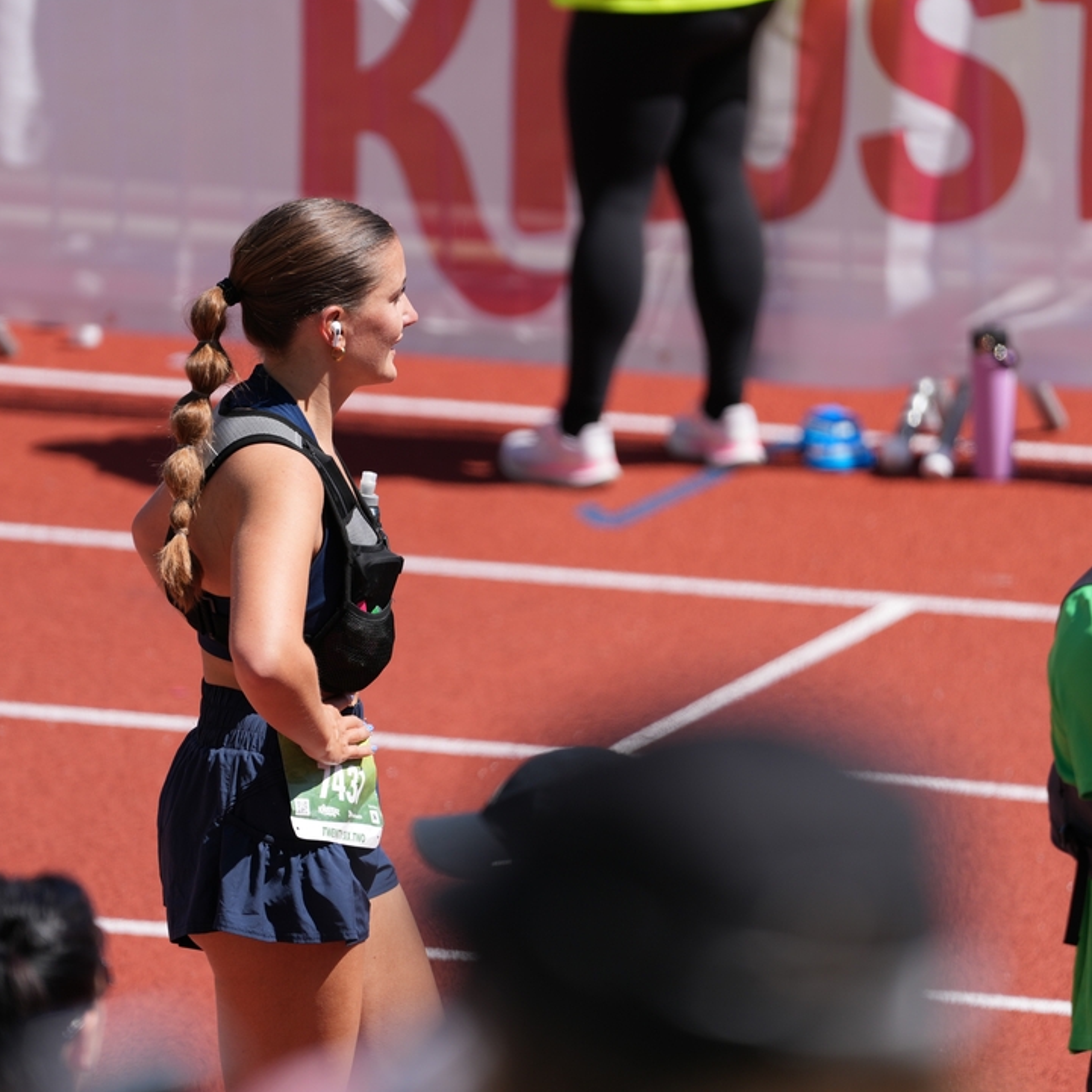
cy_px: 451
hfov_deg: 5.3
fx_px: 11778
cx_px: 451
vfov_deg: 5.3
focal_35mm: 330
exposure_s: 1/2000
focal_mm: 200
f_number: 2.8
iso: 100
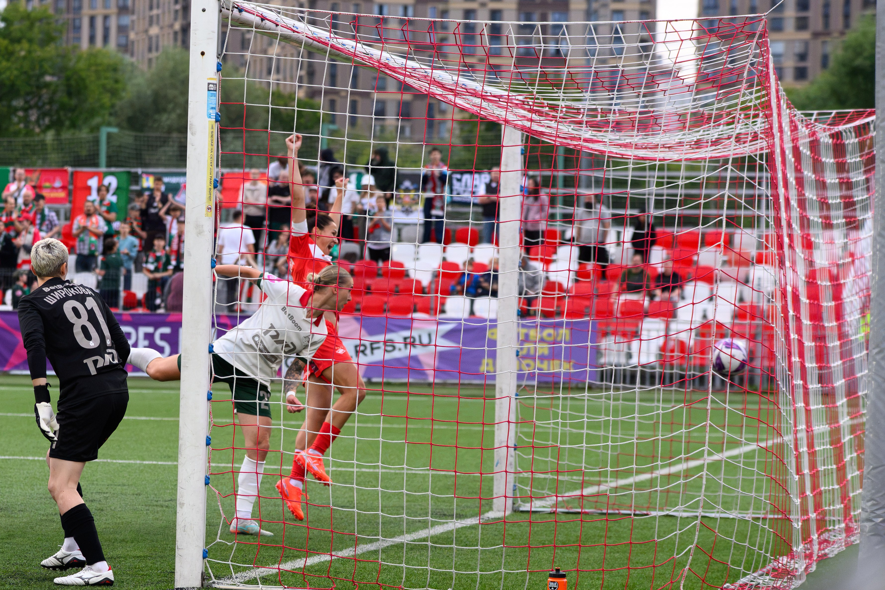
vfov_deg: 8.5
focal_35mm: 161
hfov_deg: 12.7
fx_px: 3967
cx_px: 133
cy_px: 346
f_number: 4
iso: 2000
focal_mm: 95
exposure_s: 1/2000
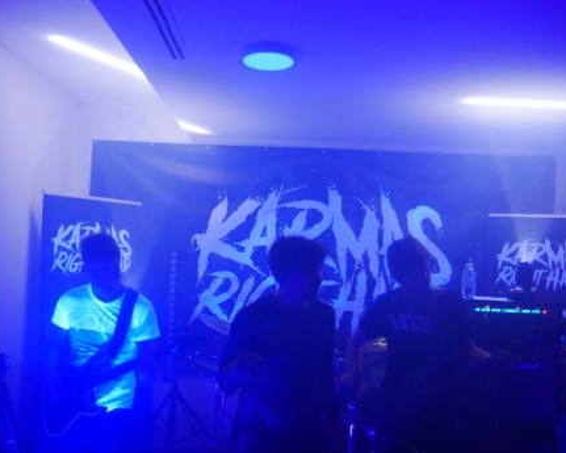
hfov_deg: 52.8
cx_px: 272
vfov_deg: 43.3
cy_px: 245
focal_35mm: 34
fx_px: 570
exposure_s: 1/5
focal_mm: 15
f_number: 3.7
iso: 1600
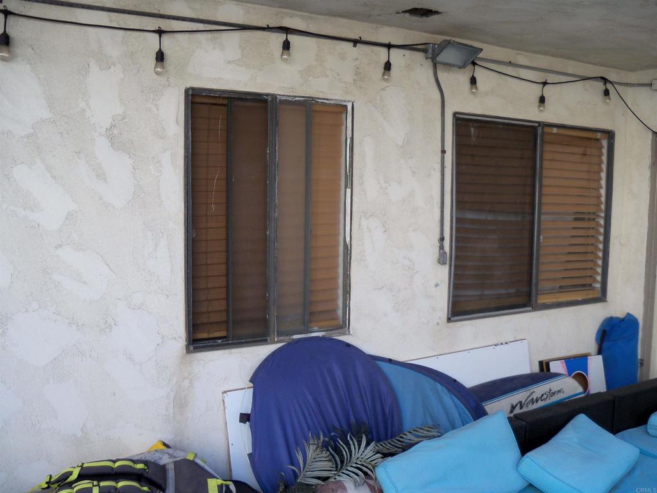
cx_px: 328
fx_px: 664
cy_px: 246
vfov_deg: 40.7
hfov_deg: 52.6
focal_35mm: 35
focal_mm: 6.2
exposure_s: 1/125
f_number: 3.5
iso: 80
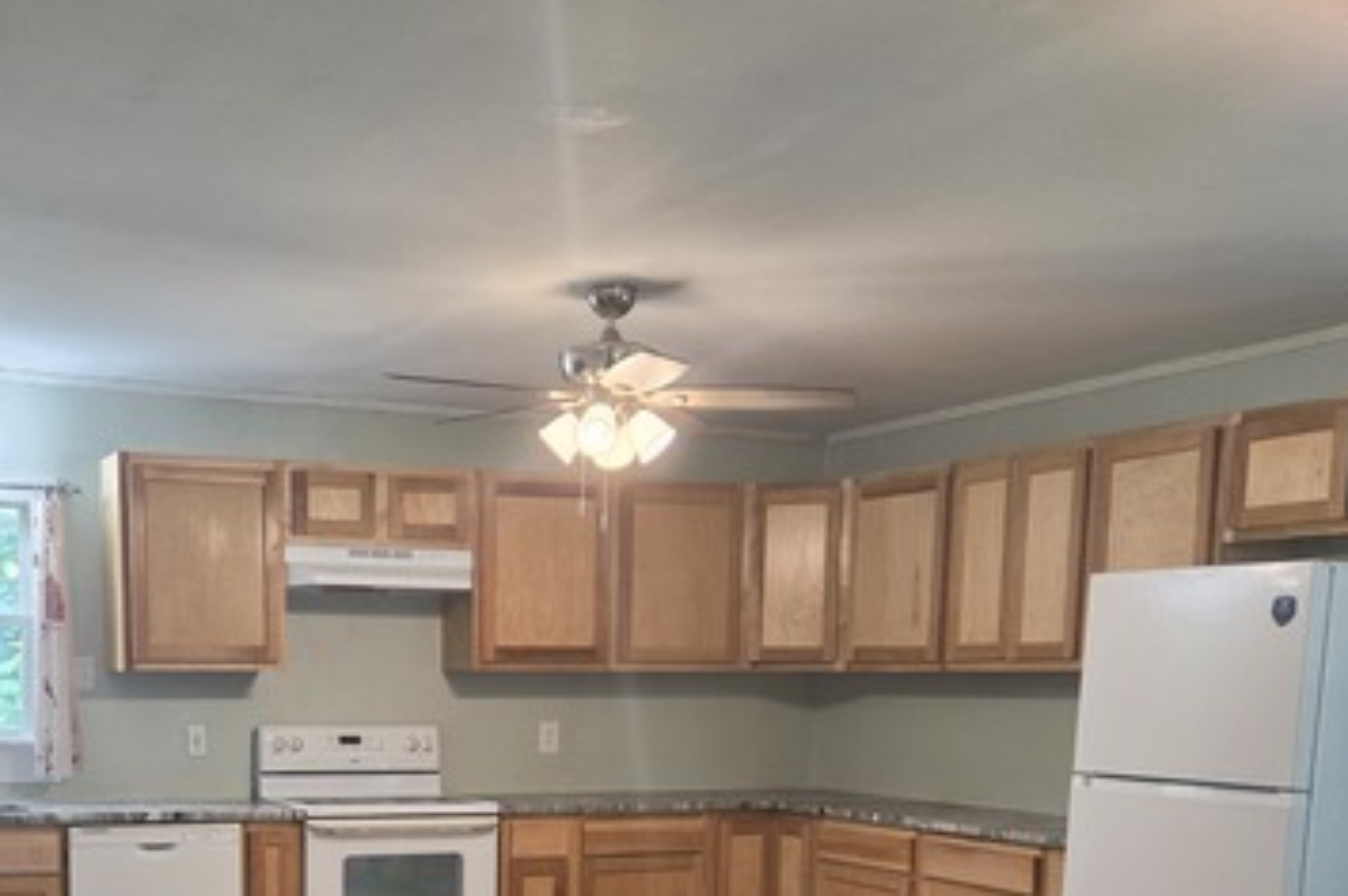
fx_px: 1683
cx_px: 437
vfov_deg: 28.2
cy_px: 875
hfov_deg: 43.0
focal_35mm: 45
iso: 160
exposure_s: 1/120
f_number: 1.8
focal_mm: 5.4
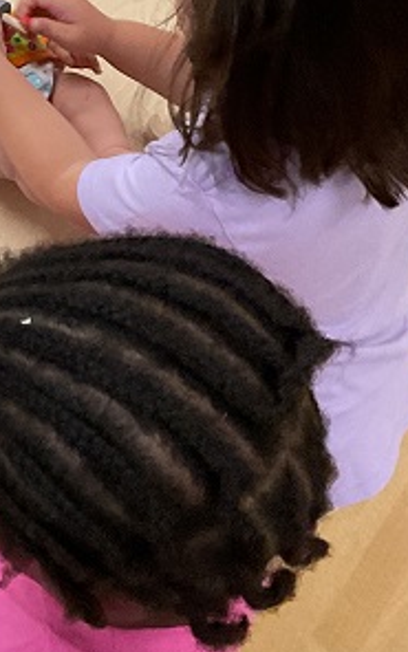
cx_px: -240
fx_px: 1477
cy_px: 119
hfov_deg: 14.5
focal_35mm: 83
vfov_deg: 24.5
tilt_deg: -57.6
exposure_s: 1/40
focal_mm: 3
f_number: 1.8
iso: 200
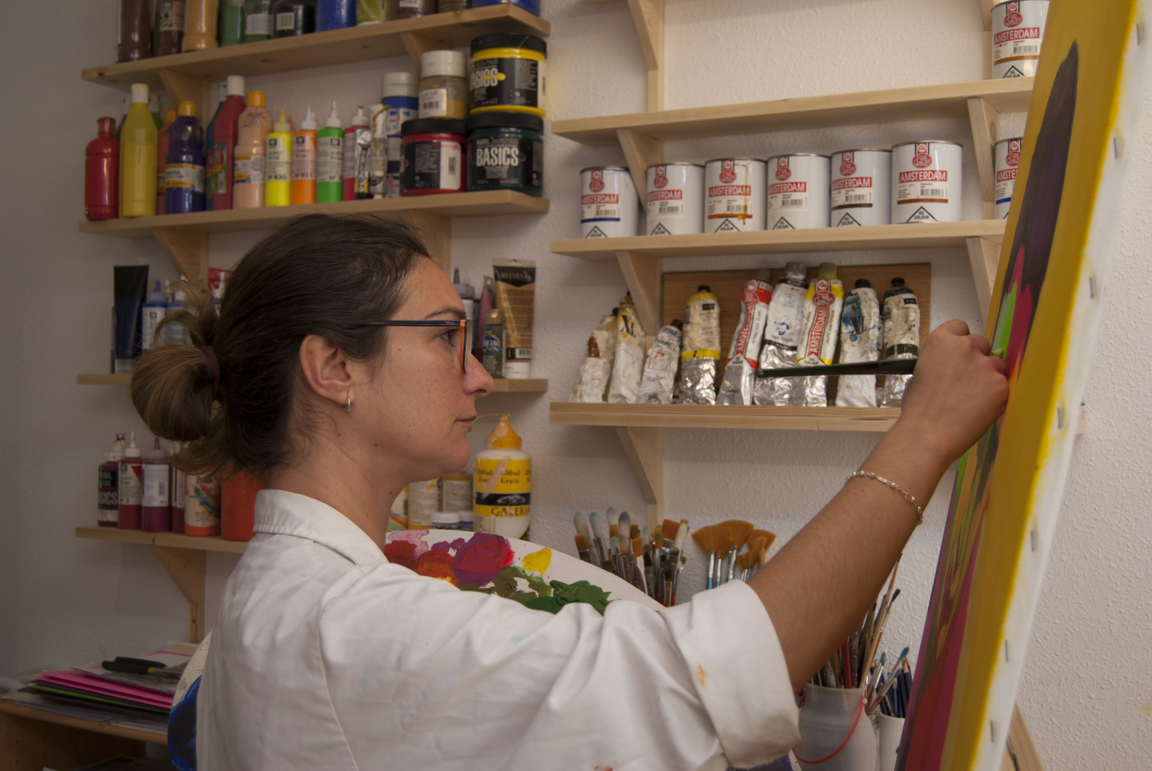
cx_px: 576
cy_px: 386
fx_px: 1346
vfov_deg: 32.0
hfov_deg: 46.3
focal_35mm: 42
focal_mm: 28
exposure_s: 1/60
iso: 200
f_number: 4.2
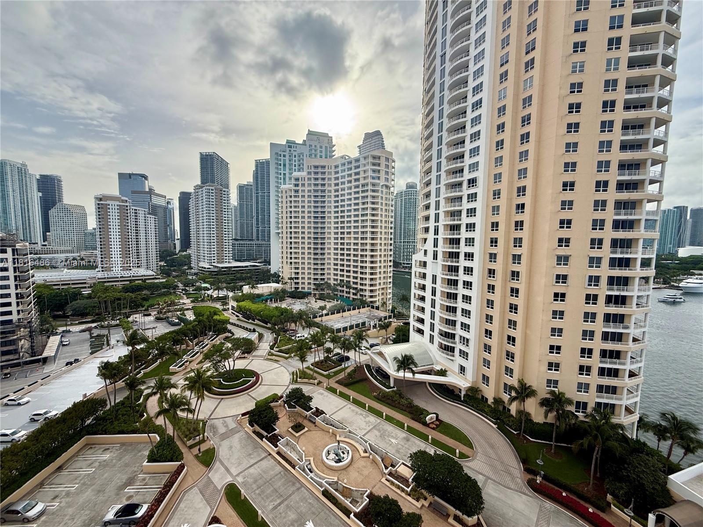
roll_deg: -0.7
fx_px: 284
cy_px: 264
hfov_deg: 102.1
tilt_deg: -4.0
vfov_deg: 85.7
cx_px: 352
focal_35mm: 14
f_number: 2.2
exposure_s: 1/1698
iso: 80
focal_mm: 2.22
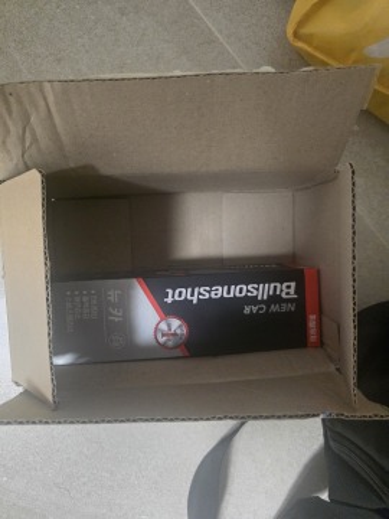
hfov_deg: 58.9
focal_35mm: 23
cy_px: 260
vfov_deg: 73.9
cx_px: 194
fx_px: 345
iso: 2000
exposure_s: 1/120
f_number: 1.7
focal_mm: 6.3
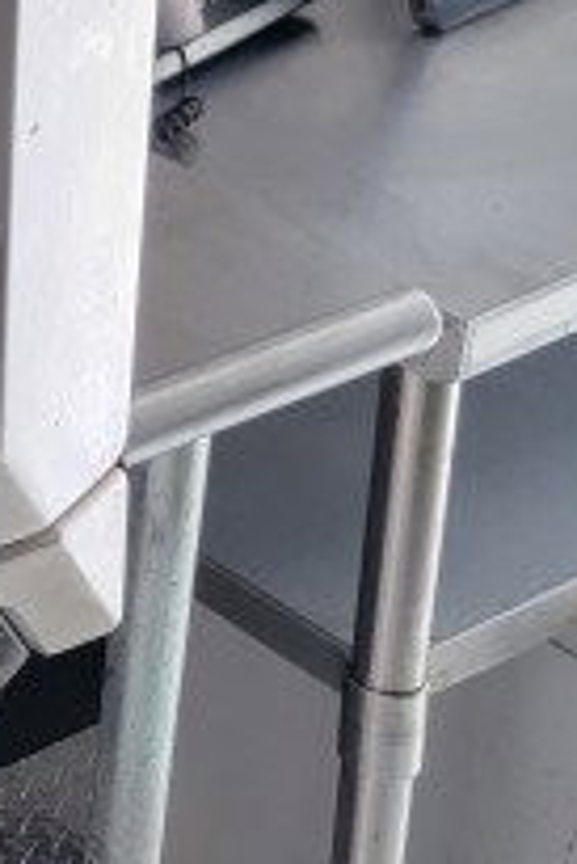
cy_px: -19
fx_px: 2376
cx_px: -661
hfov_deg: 12.0
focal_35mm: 99
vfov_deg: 19.9
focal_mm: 6.7
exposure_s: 1/40
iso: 500
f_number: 1.8
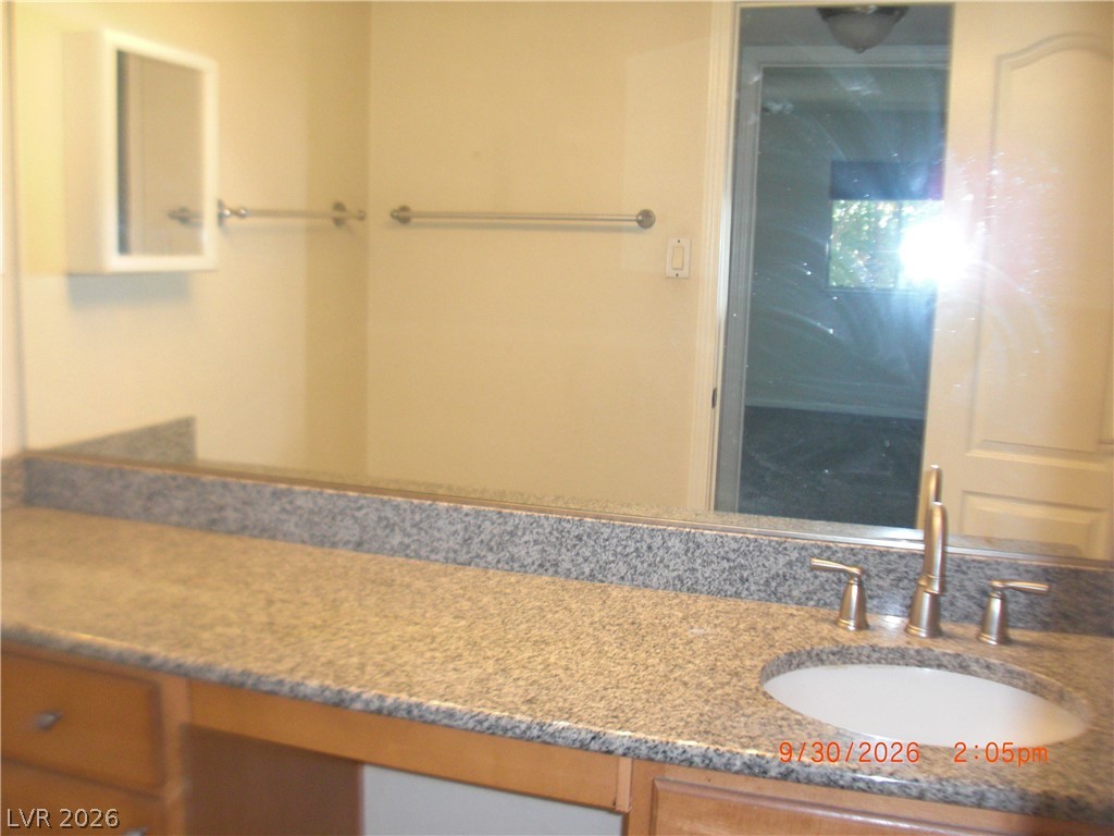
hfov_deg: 51.4
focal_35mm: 36
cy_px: 418
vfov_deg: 39.7
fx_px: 1159
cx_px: 557
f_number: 2.8
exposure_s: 1/100
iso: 200
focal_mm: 6.3
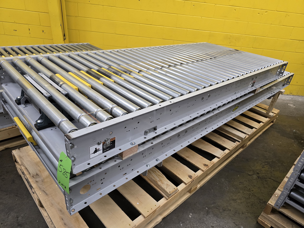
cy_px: 114
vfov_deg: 58.9
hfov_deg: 73.9
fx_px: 202
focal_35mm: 23
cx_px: 152
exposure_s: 1/120
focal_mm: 6.3
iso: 500
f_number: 1.7
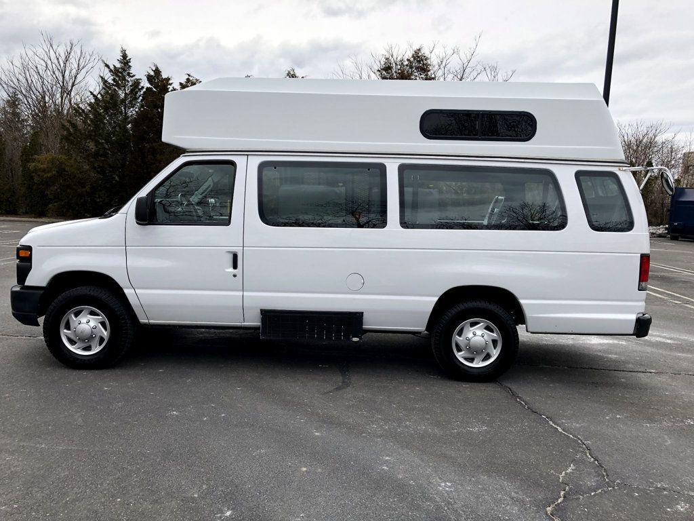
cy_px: 260
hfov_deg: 63.4
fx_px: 561
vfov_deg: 49.7
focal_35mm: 28
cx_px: 347
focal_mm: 3.99
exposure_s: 1/1171
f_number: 1.8
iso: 20
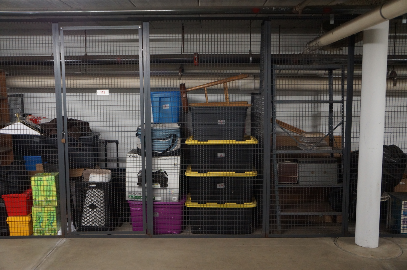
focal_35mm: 33
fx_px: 373
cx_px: 204
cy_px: 135
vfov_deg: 39.9
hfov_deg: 57.3
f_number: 4
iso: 2000
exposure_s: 1/60
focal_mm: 22
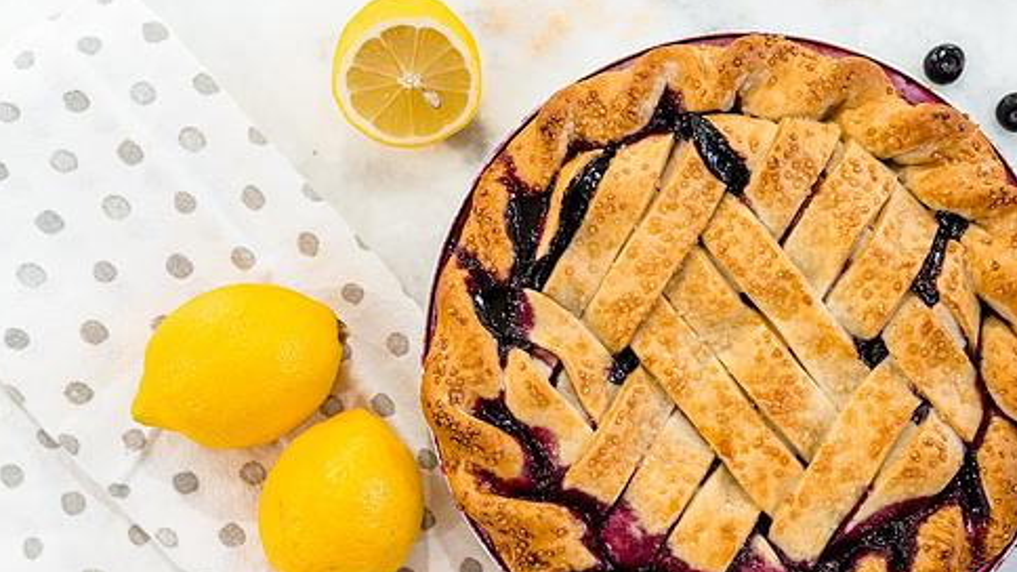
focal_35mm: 53
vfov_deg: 22.5
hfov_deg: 38.9
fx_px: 1429
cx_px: 645
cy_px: 380
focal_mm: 35
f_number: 2.2
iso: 800
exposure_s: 1/100
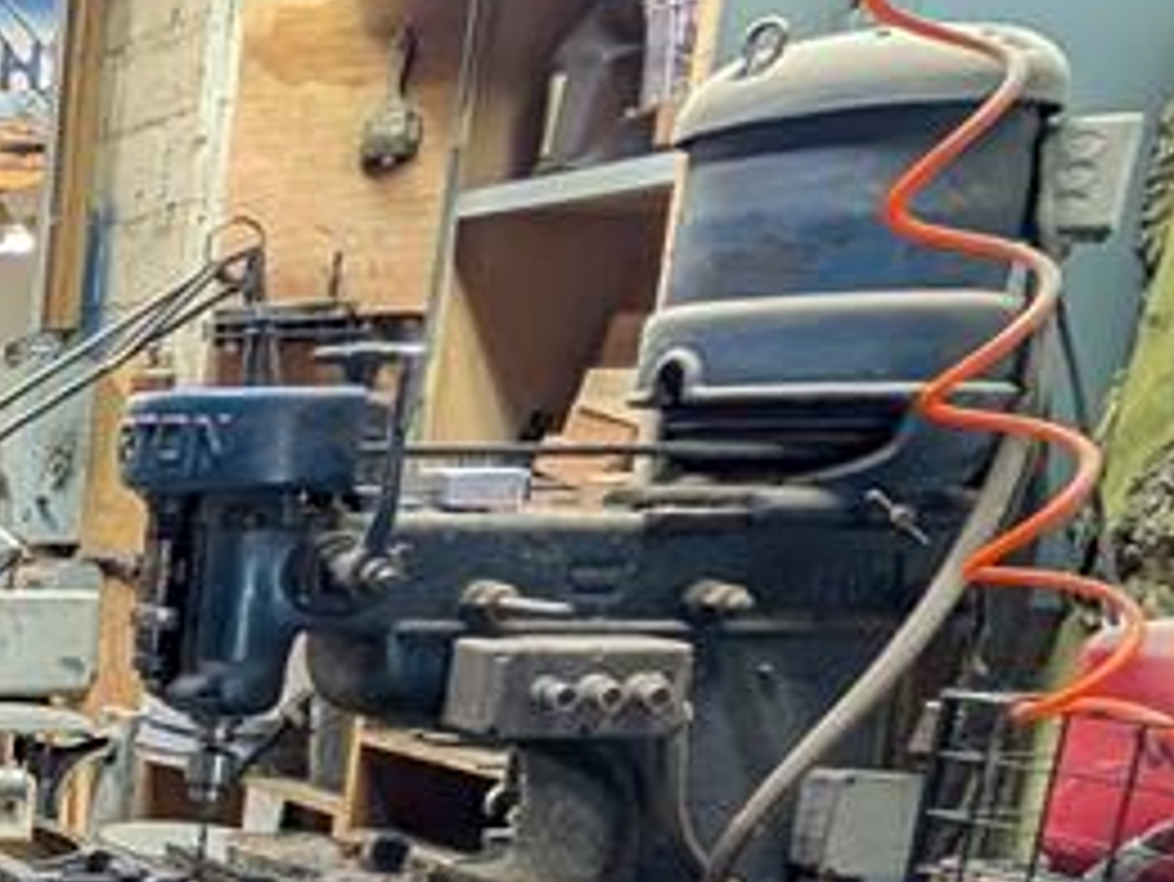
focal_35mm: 47
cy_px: 801
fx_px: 1595
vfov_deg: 29.6
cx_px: -702
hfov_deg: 25.9
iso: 465
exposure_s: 1/60
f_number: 1.7
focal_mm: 2.02
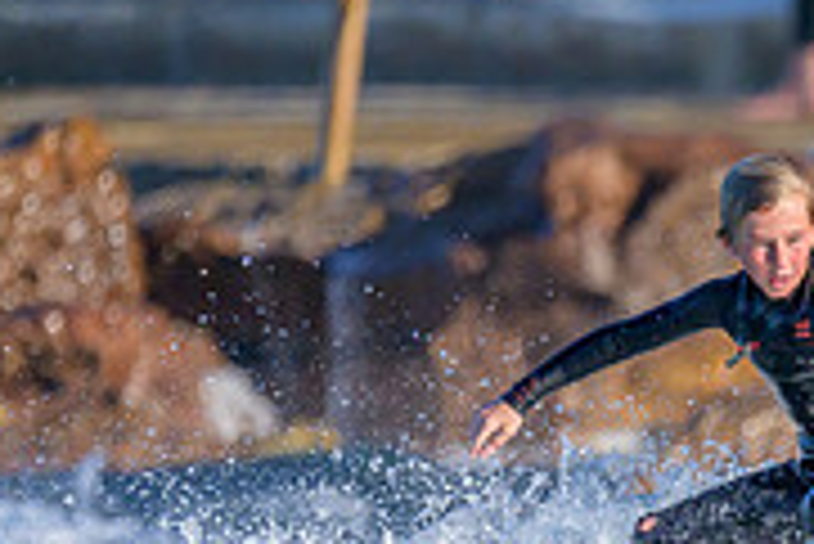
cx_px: 1318
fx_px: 79336
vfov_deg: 0.4
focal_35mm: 3506
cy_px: 776
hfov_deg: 0.6
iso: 500
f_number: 6.3
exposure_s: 1/2000
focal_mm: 800
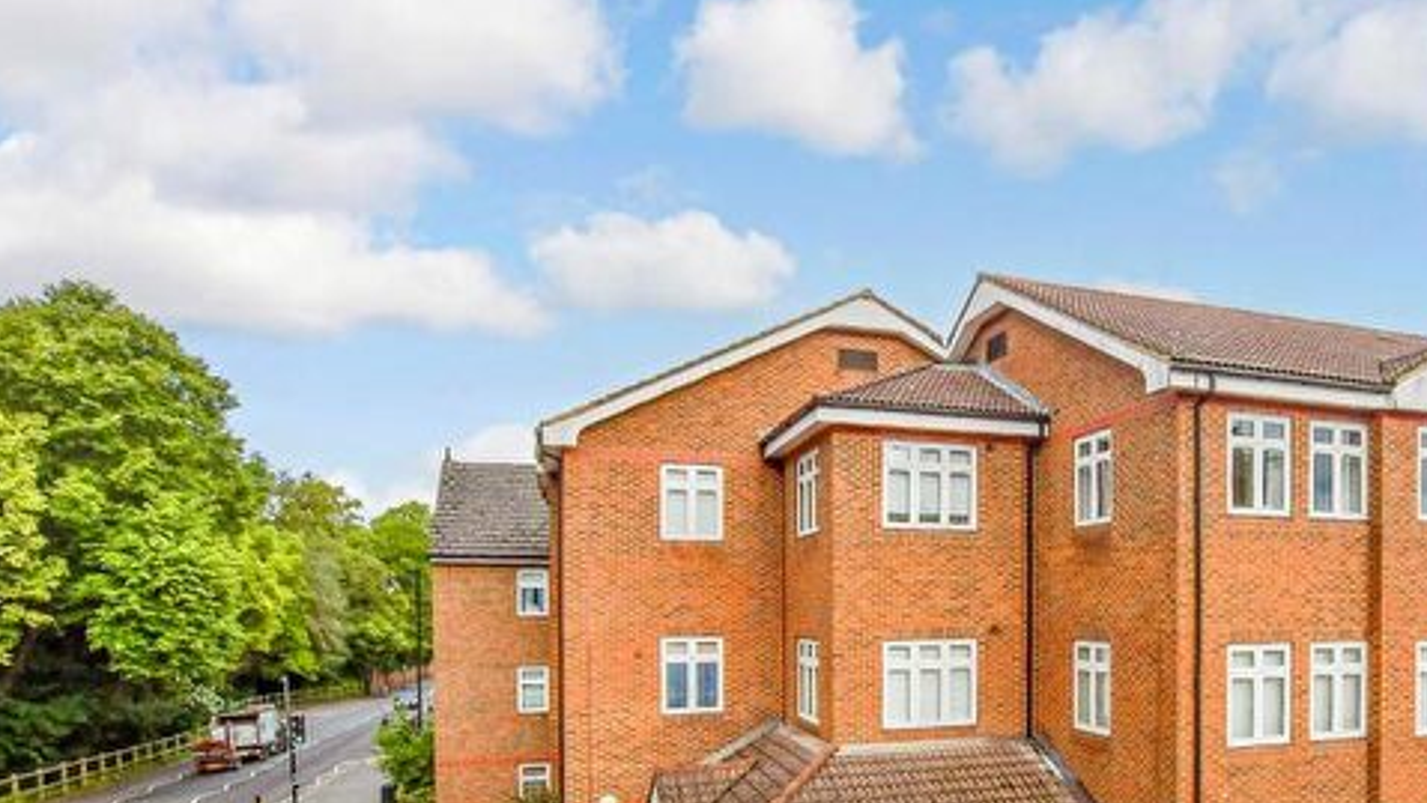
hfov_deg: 75.5
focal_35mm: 23
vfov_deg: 46.3
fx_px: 870
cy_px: 670
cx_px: 985
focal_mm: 10
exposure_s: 1/1000
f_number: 8
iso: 400
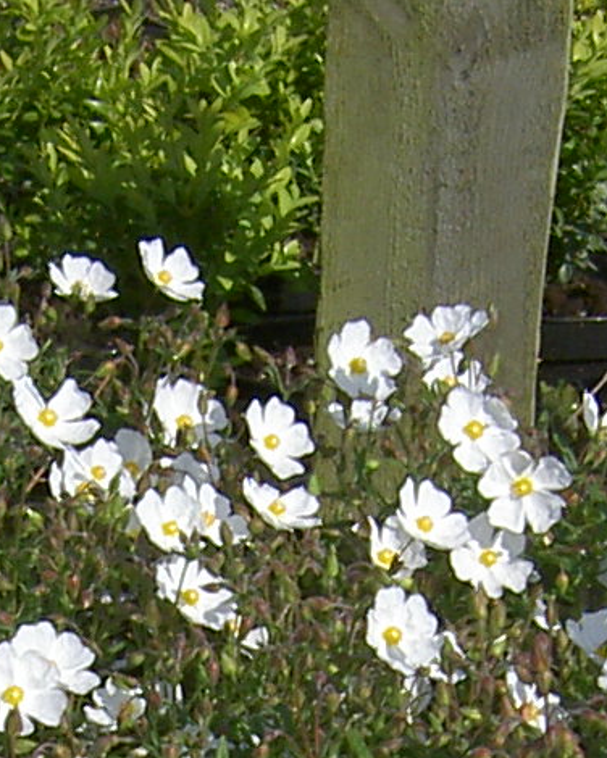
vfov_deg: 10.2
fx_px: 4109
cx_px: 263
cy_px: 1116
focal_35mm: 183
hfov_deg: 8.4
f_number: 4.7
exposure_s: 1/500
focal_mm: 5.6
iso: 50
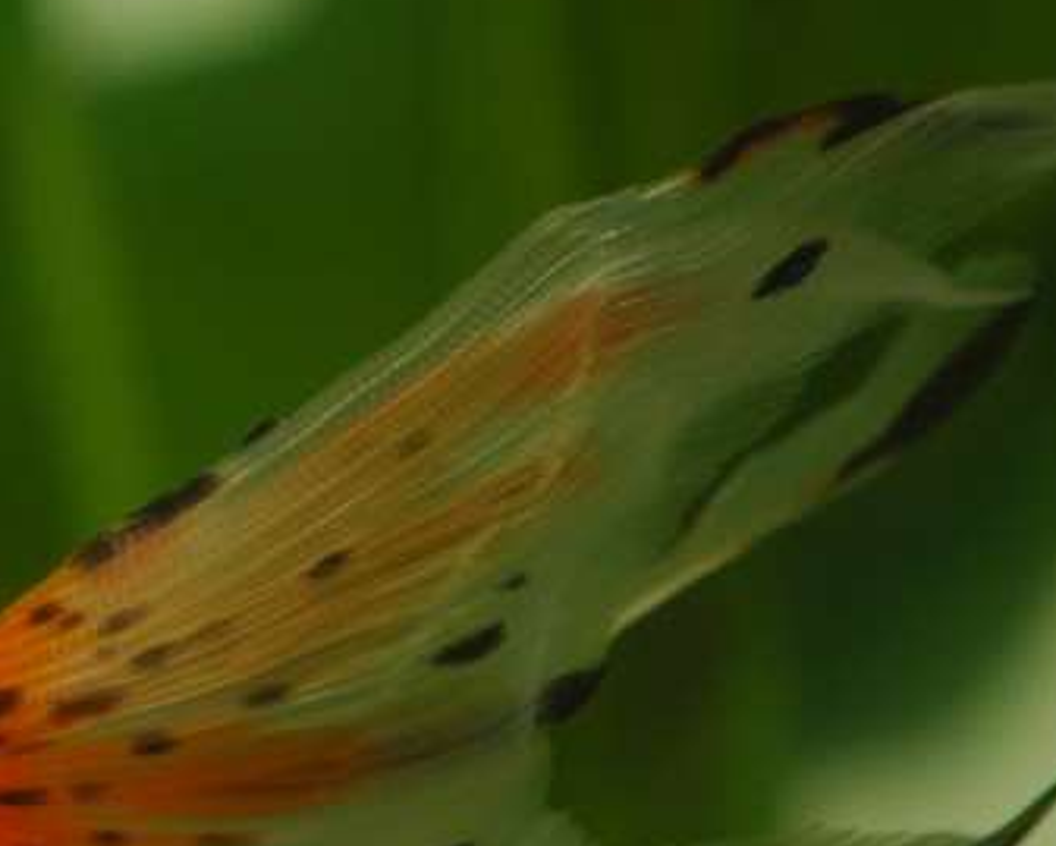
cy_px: 895
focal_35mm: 920
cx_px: -443
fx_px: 28762
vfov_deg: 1.7
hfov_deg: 2.1
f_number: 6.3
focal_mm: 220
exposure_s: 1/125
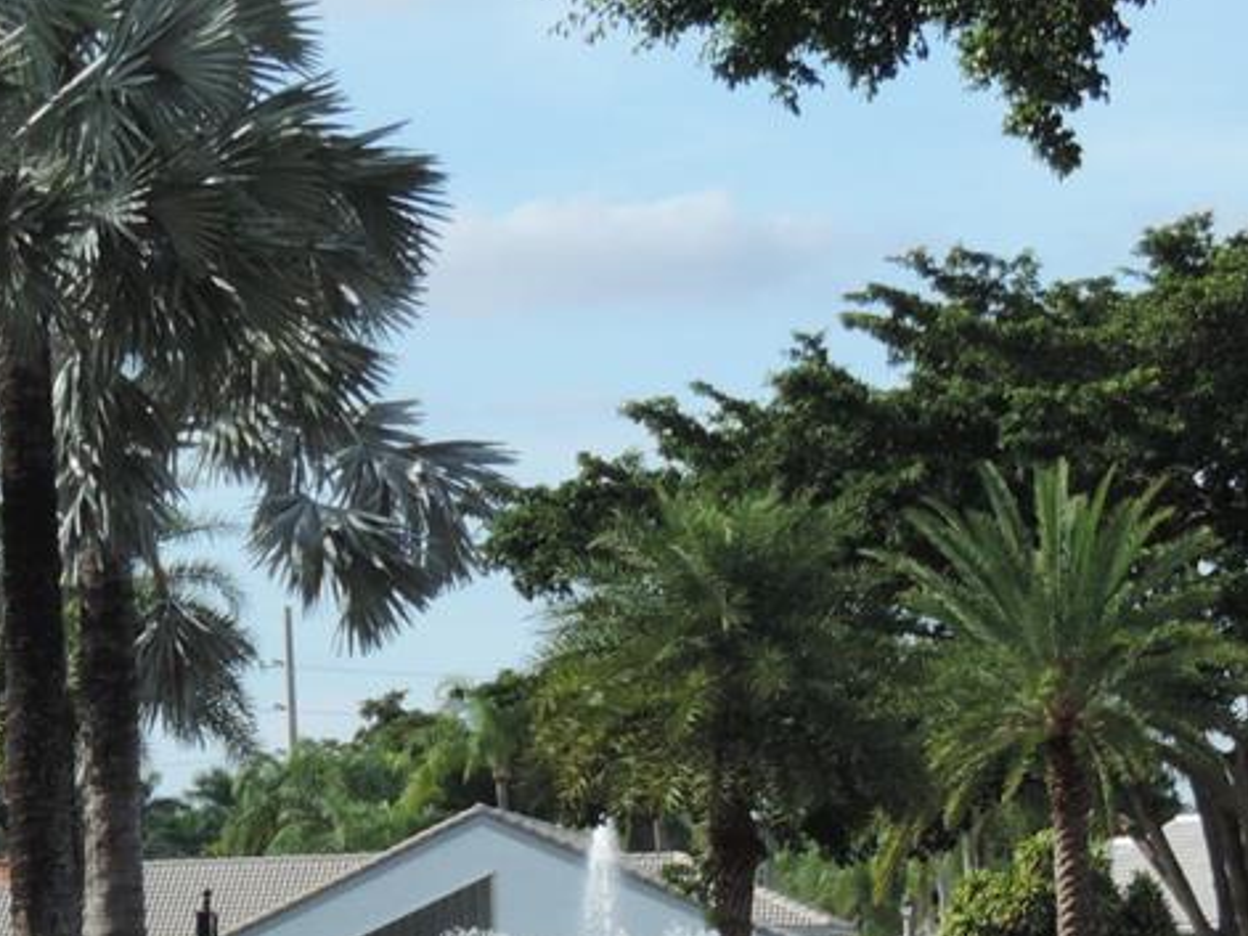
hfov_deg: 9.7
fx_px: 7353
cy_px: 1018
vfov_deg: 7.2
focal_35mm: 204
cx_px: 154
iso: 80
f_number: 3.7
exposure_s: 1/500
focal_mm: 10.7
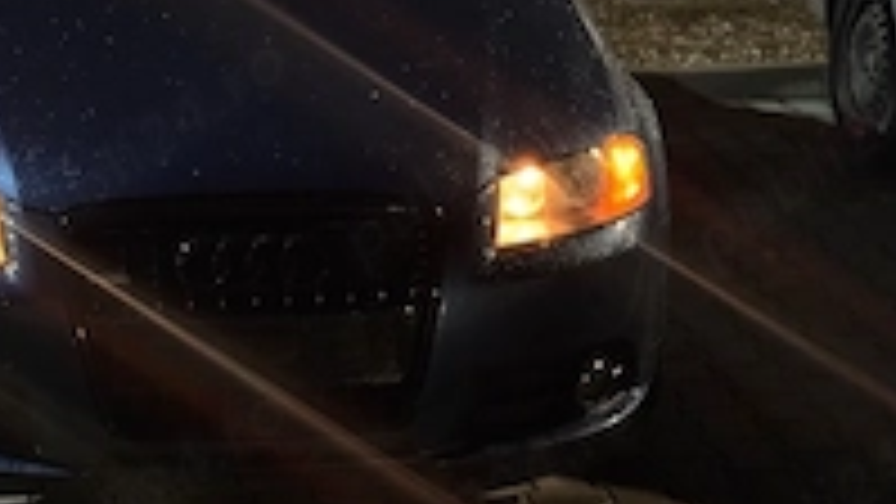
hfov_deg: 20.2
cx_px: 230
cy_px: 207
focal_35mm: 105
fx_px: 2495
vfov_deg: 11.5
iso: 800
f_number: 1.78
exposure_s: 1/20
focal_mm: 6.76
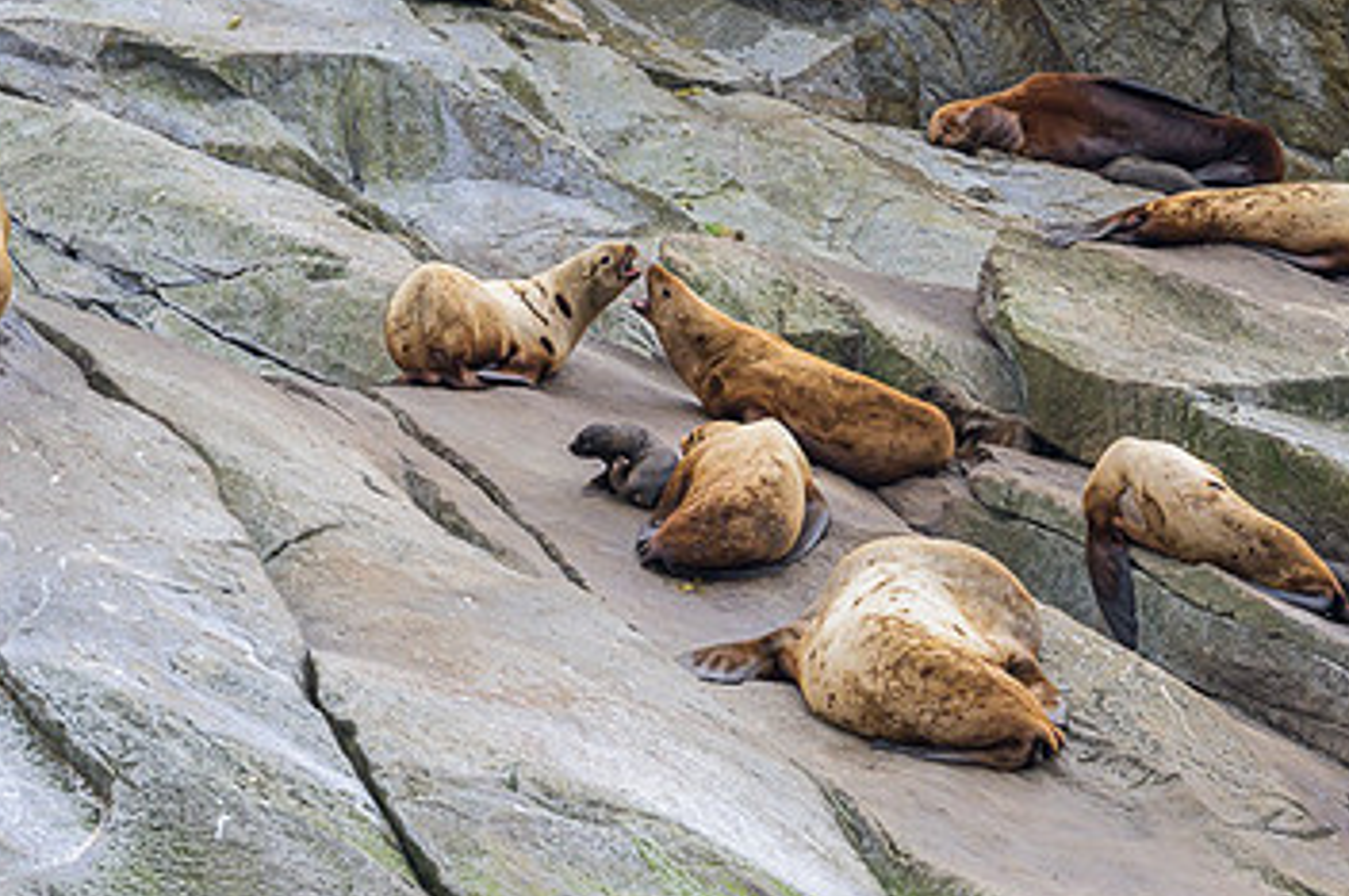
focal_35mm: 1012
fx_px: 37886
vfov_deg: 1.4
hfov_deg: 2.0
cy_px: 286
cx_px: 621
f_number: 7.1
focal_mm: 560
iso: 1000
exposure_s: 1/1600
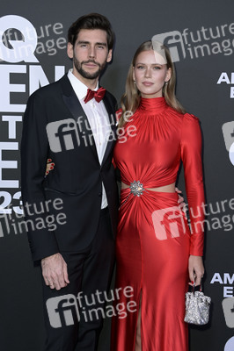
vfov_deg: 41.1
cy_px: 176
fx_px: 469
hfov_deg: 28.0
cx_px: 117
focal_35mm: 48
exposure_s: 1/200
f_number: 5.6
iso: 1000
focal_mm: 48
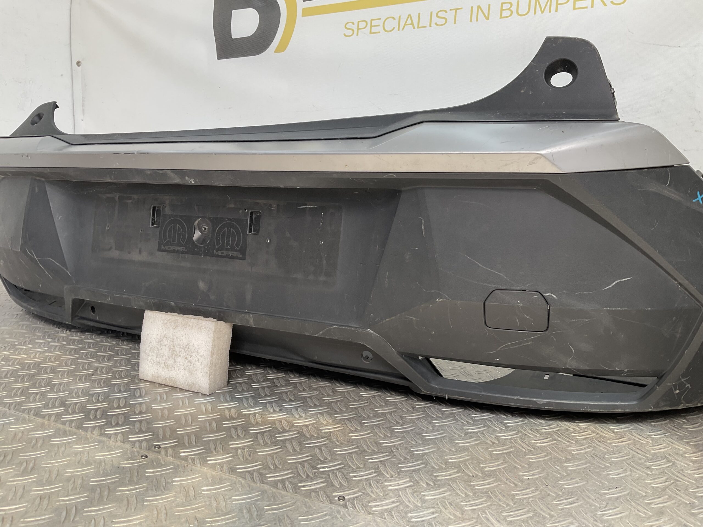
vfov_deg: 48.2
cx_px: 352
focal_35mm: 29
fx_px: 589
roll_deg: -0.4
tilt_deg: -12.1
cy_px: 264
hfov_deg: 61.7
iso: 16
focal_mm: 3
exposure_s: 1/152
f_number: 1.8
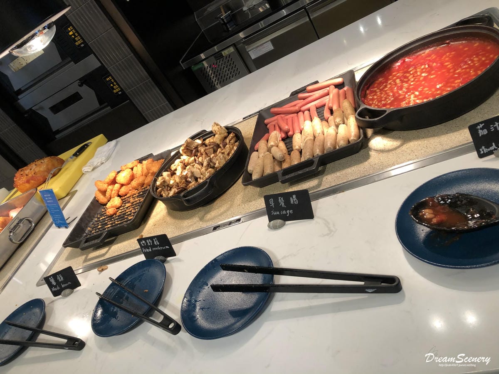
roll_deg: +35.0
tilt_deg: -29.8
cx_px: 250
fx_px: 404
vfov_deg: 49.7
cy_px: 187
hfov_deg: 63.4
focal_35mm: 28
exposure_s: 1/40
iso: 25
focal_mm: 3.99
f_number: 1.8
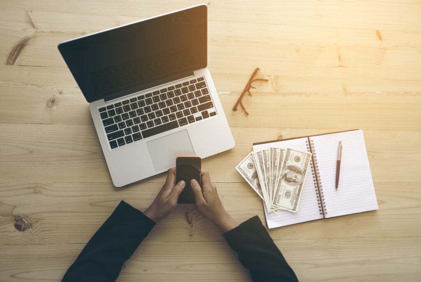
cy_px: 141
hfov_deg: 60.2
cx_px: 210
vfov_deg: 42.4
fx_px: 363
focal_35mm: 31
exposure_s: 1/125
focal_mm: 13.9
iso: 200
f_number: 2.2
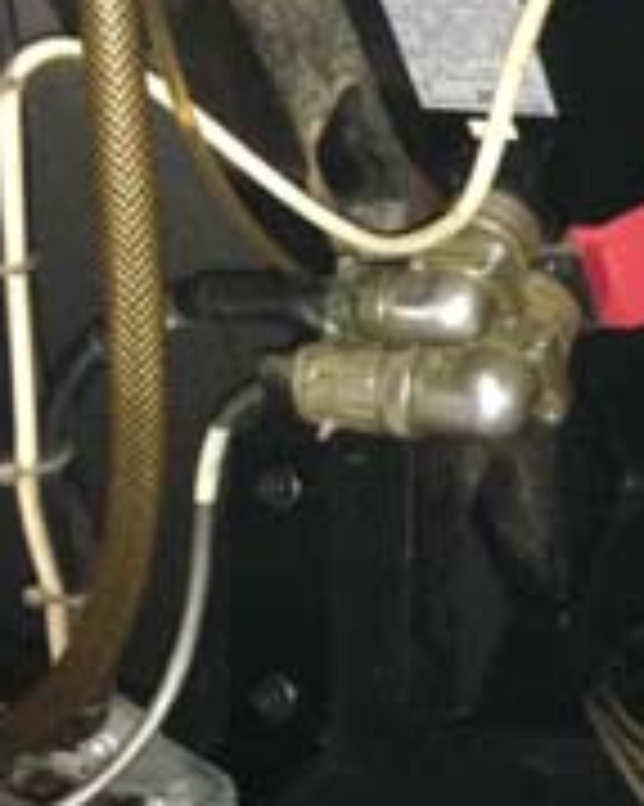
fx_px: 2575
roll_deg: +0.4
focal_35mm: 108
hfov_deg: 13.2
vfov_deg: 17.7
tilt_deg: -20.3
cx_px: 1040
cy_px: 635
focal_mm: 4.12
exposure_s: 1/16
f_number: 2.4
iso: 250
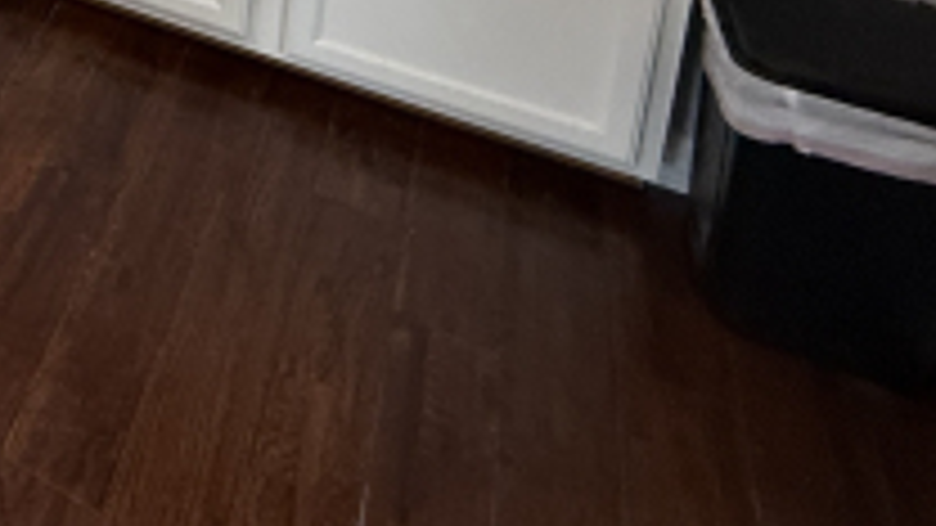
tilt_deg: -10.5
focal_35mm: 49
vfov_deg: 18.3
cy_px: -463
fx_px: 1216
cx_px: -506
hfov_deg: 27.3
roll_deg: +0.2
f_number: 2.2
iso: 200
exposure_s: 1/60
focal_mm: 2.22
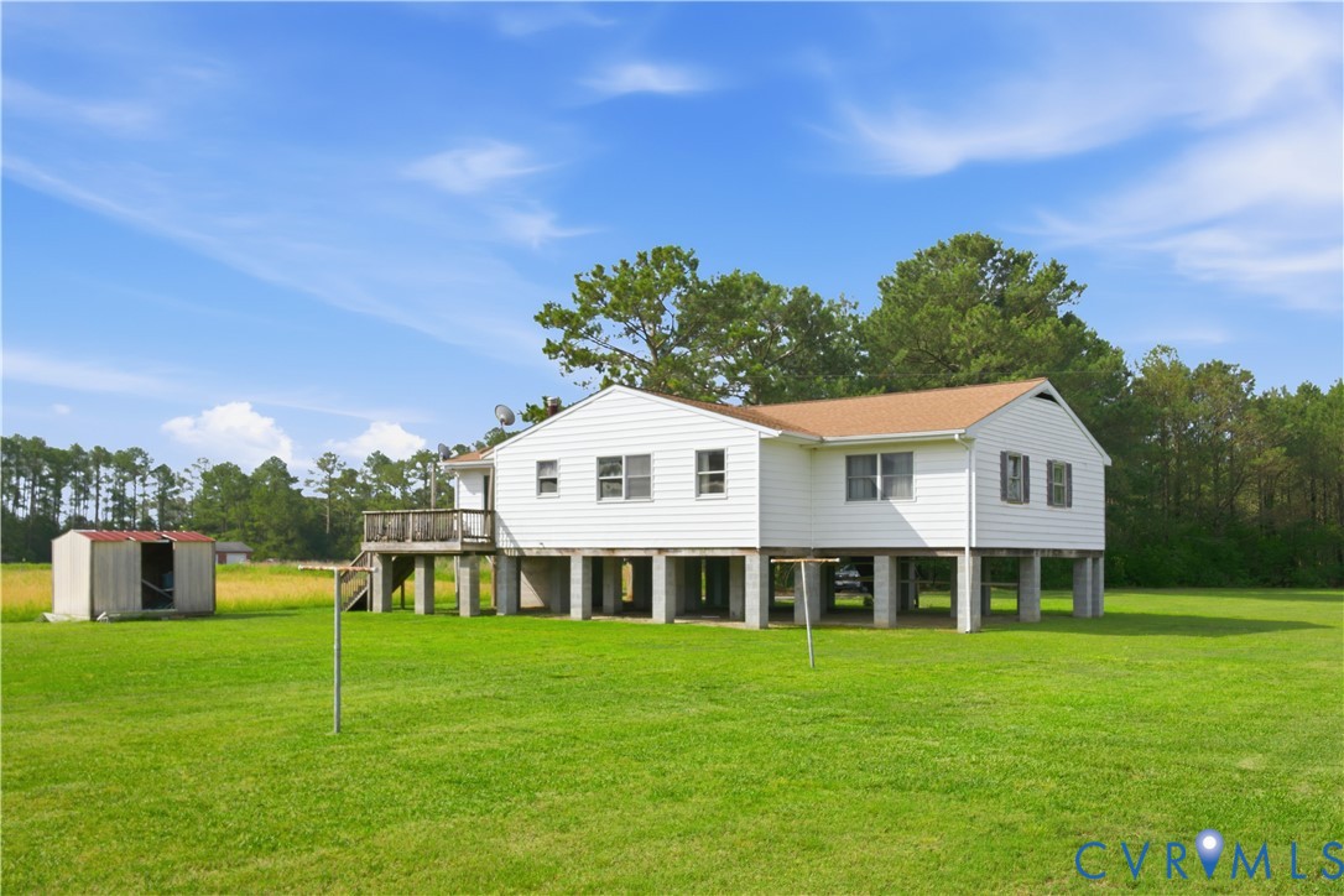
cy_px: 448
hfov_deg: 61.9
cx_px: 672
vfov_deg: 43.6
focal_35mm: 30
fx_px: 1120
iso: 160
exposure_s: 1/400
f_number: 9
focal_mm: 30
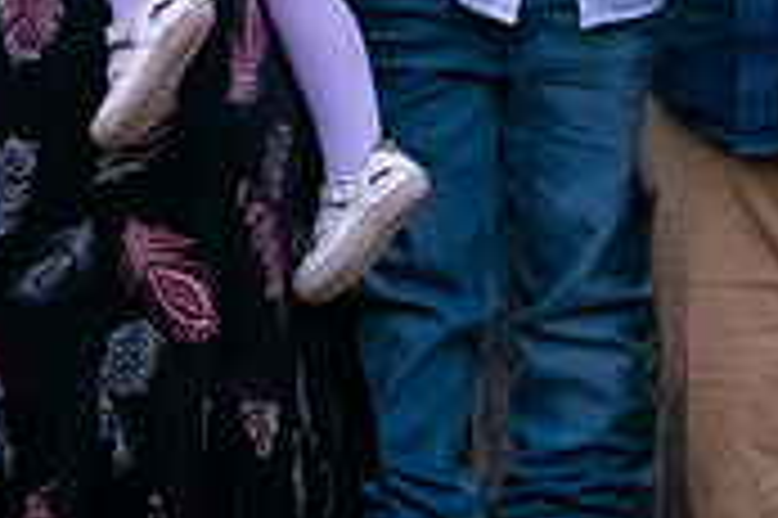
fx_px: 6520
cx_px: 445
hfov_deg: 6.8
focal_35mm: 302
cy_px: -336
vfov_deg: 4.5
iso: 3200
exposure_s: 1/125
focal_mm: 90
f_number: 3.2
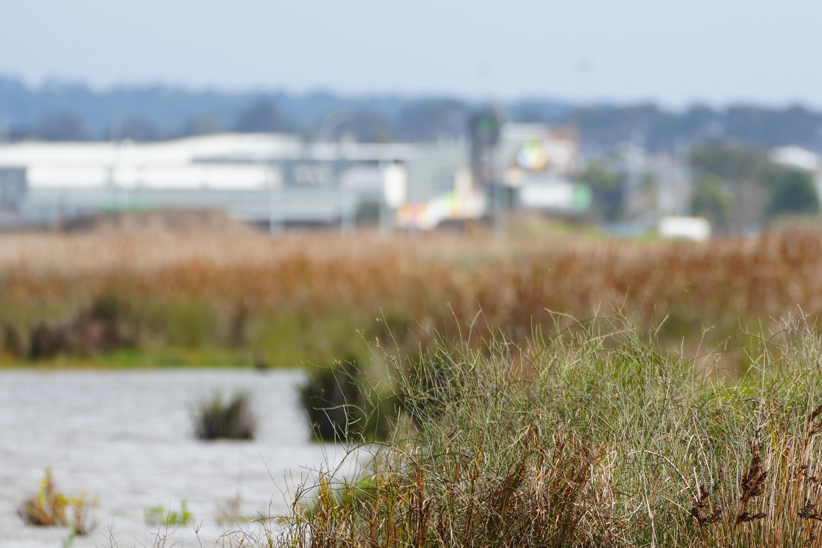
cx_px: 735
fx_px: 17056
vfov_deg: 1.8
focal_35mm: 747
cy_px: 396
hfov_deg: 2.8
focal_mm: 339
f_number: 5.6
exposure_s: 1/400
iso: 160
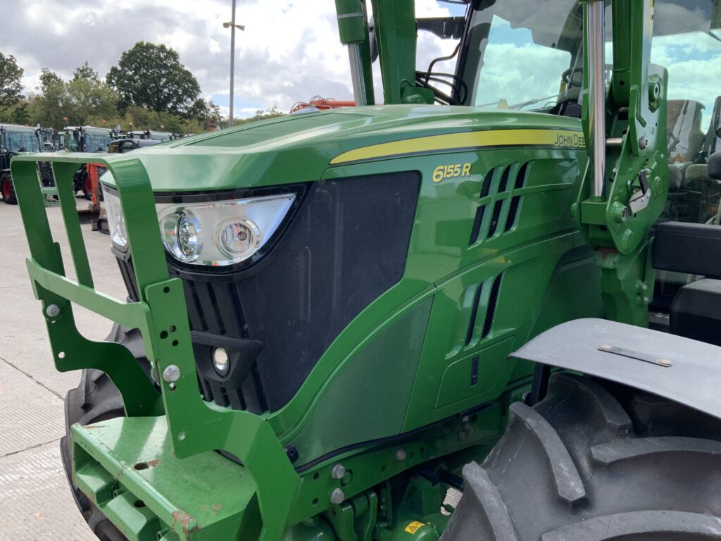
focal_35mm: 29
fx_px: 604
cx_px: 360
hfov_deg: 61.7
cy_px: 270
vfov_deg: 48.2
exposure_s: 1/486
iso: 16
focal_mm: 3
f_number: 1.8
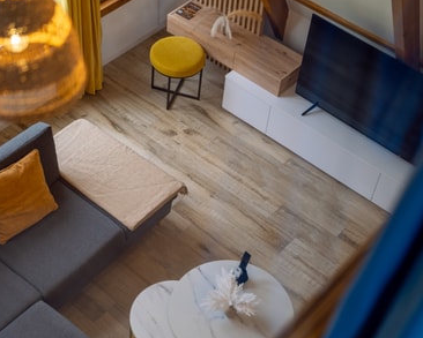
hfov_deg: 29.5
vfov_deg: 23.9
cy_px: 181
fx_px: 801
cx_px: 176
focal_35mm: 64
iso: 100
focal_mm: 50
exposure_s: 1/320
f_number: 1.4
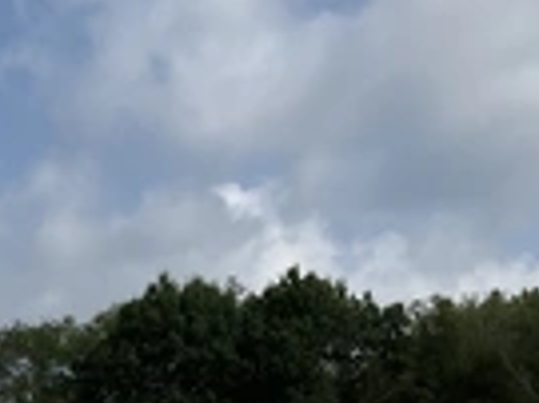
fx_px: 1338
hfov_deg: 20.6
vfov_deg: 15.9
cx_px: -180
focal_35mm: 86
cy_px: 583
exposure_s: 1/3788
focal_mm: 3
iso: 25
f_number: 1.8
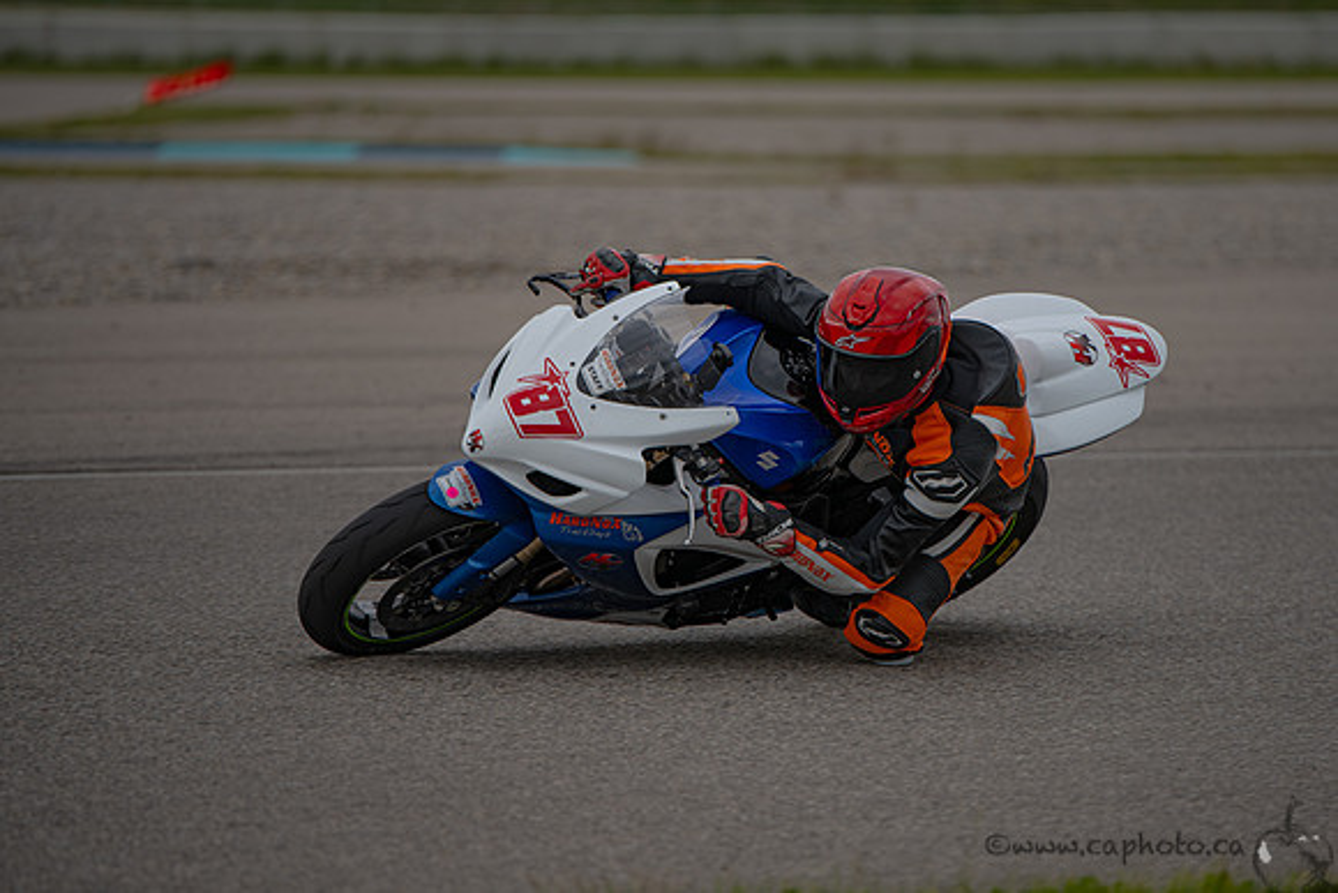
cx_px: 780
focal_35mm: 233
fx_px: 8664
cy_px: 446
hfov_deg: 8.8
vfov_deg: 5.9
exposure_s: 1/1600
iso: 90
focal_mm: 200
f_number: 2.8
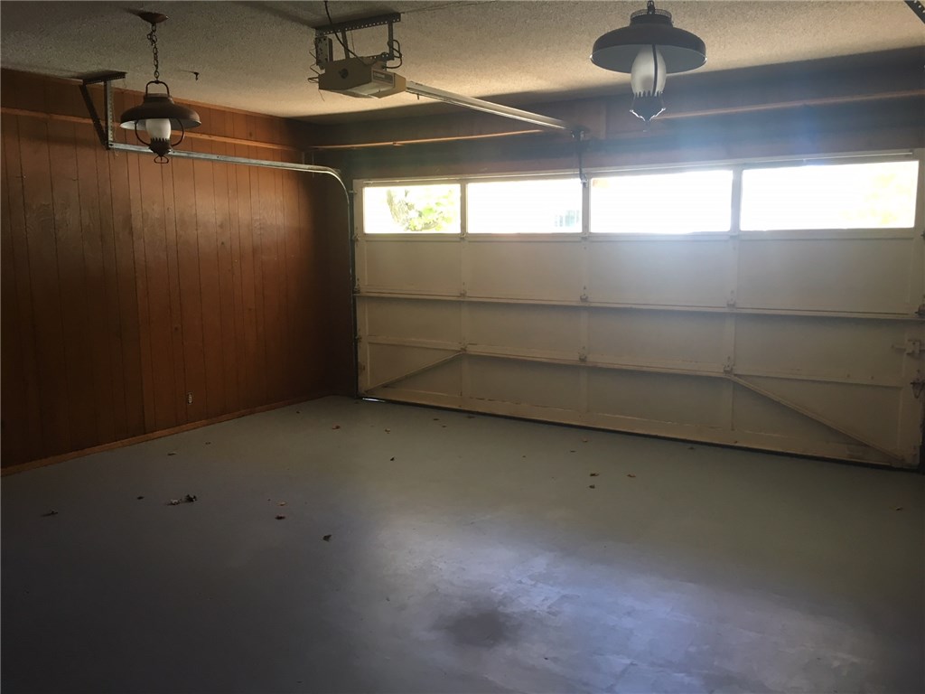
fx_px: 775
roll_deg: -0.6
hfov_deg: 61.7
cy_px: 347
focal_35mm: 29
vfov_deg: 48.2
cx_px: 462
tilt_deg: -7.6
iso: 64
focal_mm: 4.15
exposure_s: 1/30
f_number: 2.2
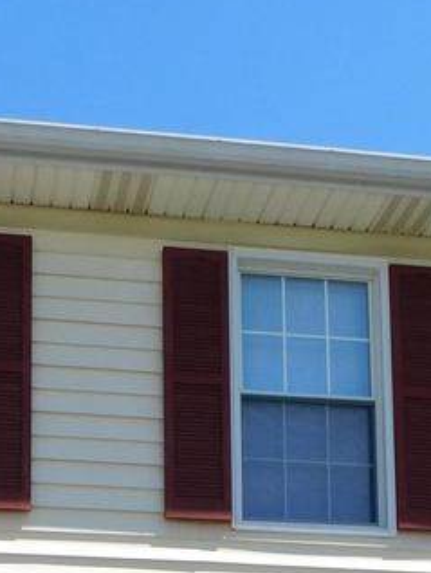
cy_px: 807
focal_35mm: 78
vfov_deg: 21.7
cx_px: 103
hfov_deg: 18.8
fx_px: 1293
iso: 125
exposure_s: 1/1250
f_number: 3
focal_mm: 4
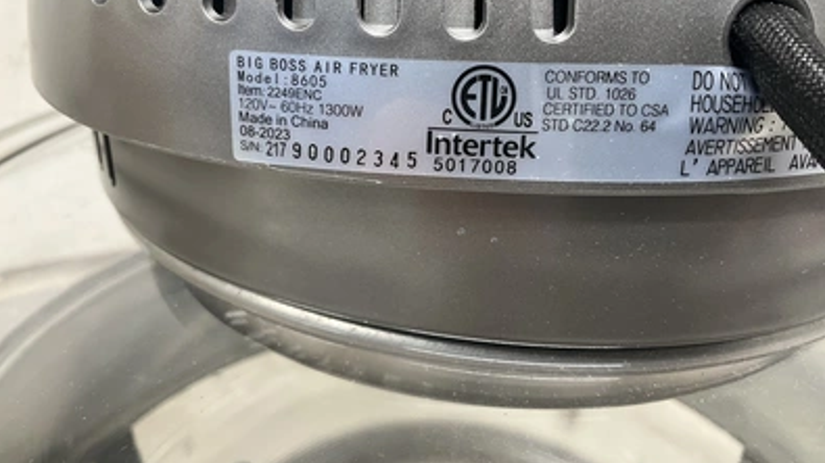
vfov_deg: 36.4
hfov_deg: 61.0
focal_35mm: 32
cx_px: 409
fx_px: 700
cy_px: 167
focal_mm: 3
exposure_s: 1/60
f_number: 1.8
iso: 50
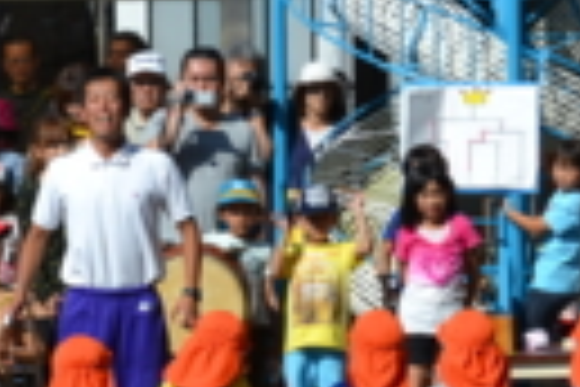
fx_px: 4133
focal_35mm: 257
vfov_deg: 5.4
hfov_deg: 8.0
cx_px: 58
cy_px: 277
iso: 100
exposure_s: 1/320
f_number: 9
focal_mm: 55
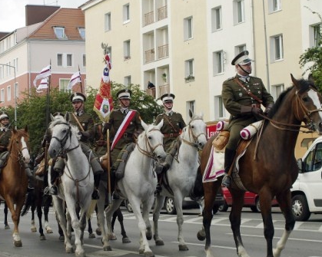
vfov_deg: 20.4
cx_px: 78
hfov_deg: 25.1
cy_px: 107
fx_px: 715
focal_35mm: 75
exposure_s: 1/180
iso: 200
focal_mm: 28
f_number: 6.7
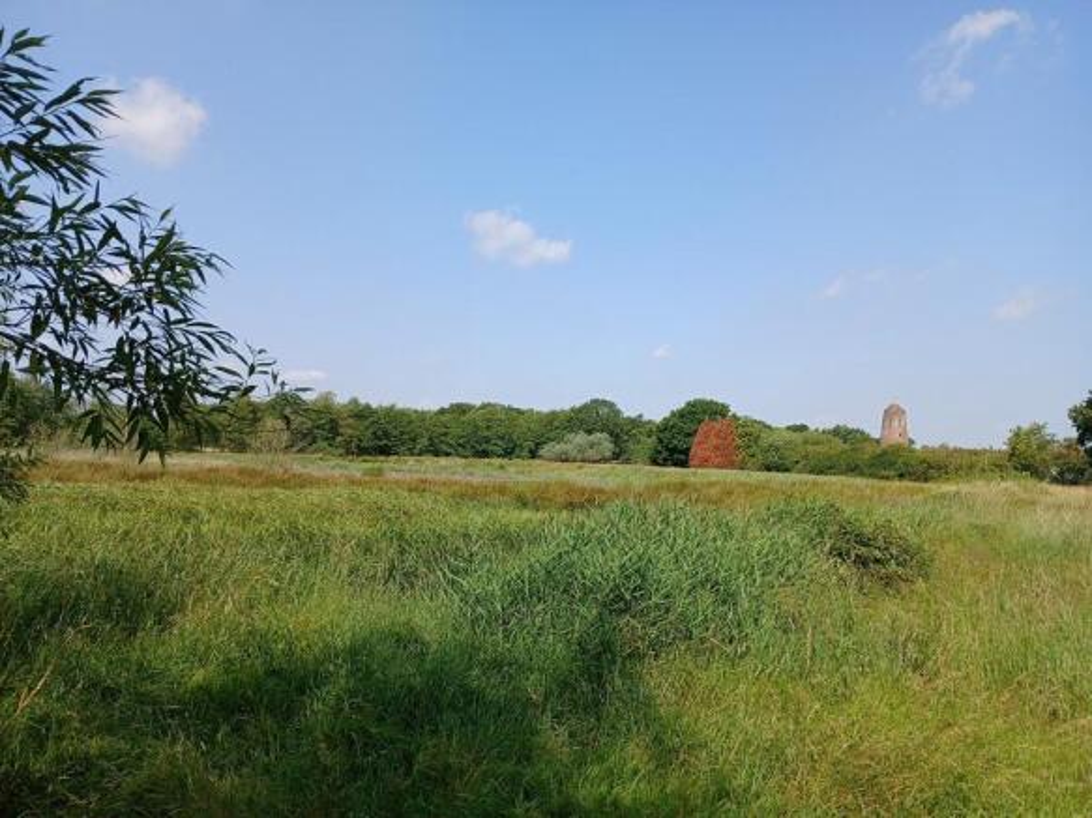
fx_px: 820
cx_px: 546
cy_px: 409
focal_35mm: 26
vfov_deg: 53.0
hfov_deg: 67.3
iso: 20
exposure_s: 1/410
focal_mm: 3.98
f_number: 1.8
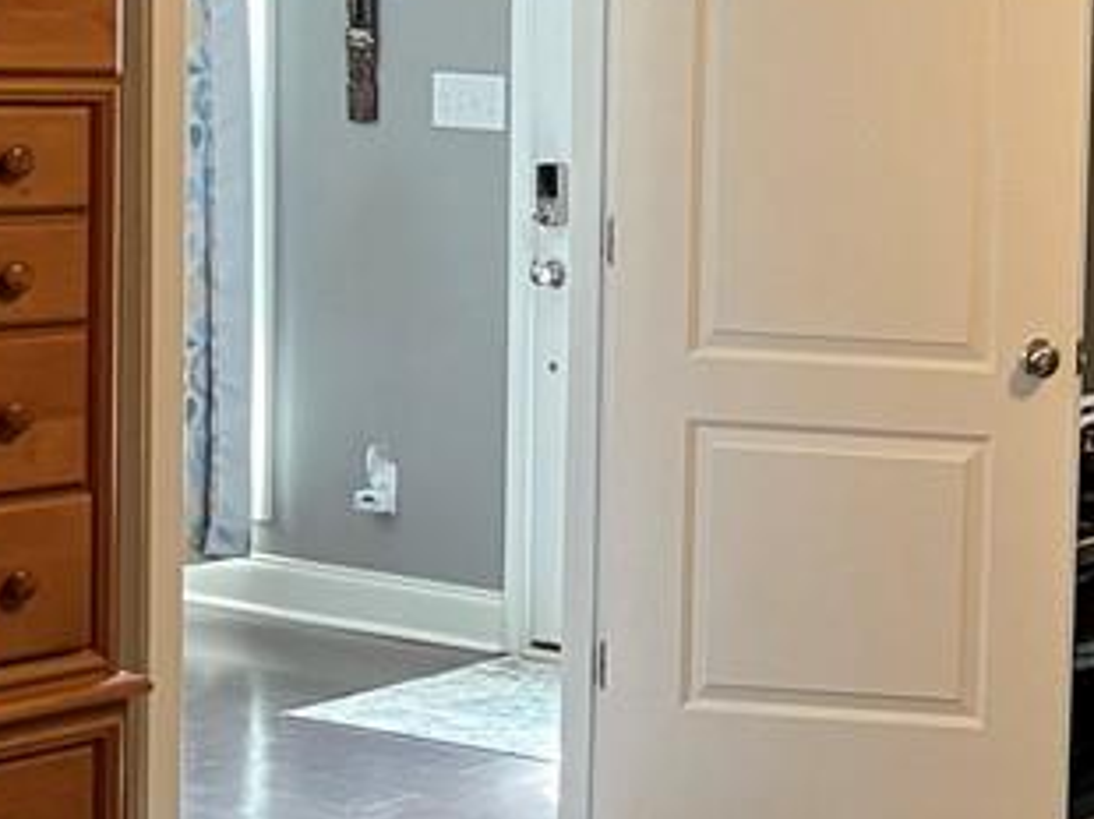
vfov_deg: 17.1
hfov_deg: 19.5
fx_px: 2716
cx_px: 1701
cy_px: 233
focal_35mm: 86
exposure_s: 1/60
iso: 500
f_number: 1.6
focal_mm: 5.1
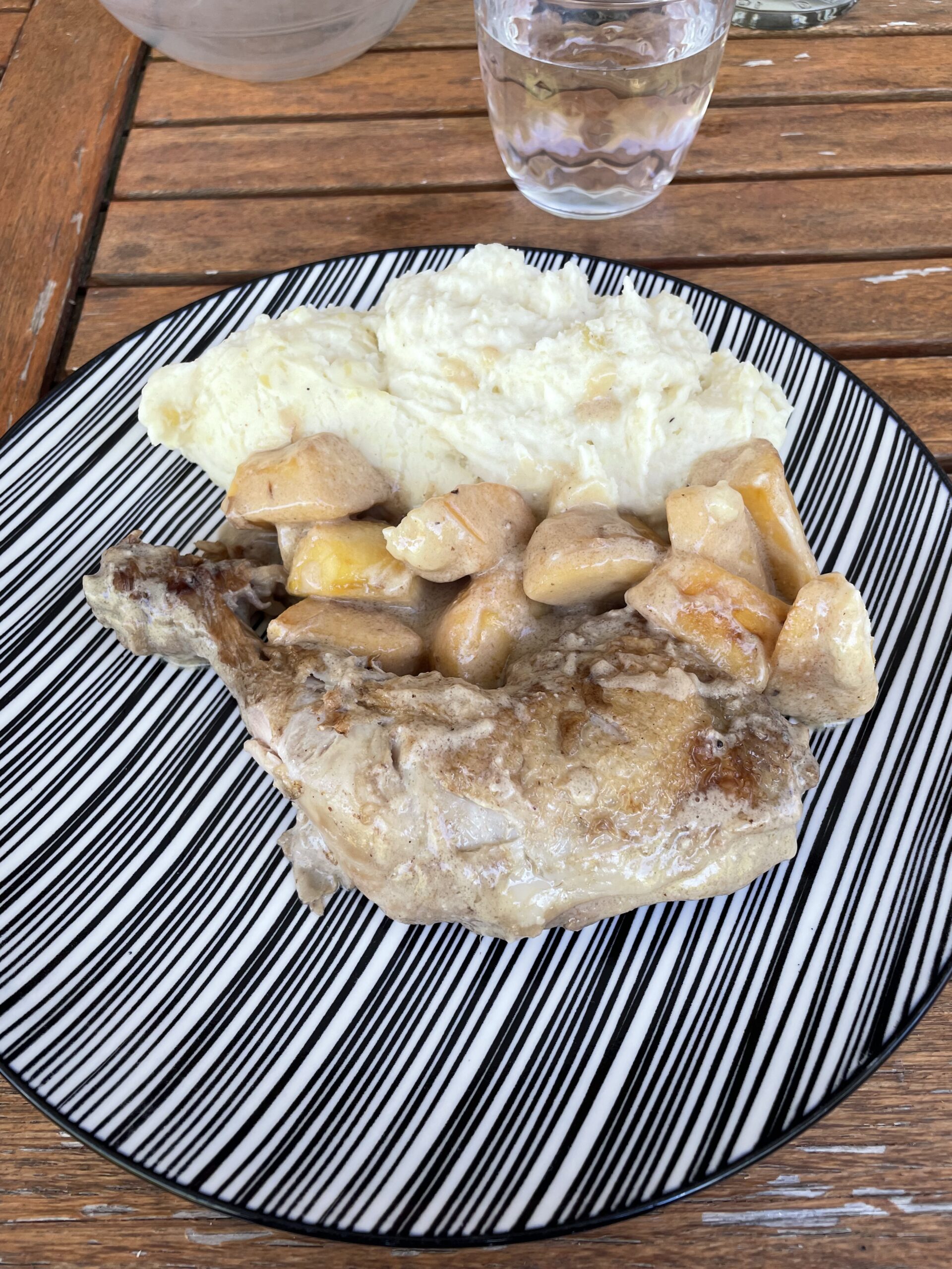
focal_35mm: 26
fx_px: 953
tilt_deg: -57.5
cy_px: 634
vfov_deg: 67.3
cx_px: 476
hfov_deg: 53.1
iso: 50
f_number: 1.6
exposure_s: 1/121
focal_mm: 4.2
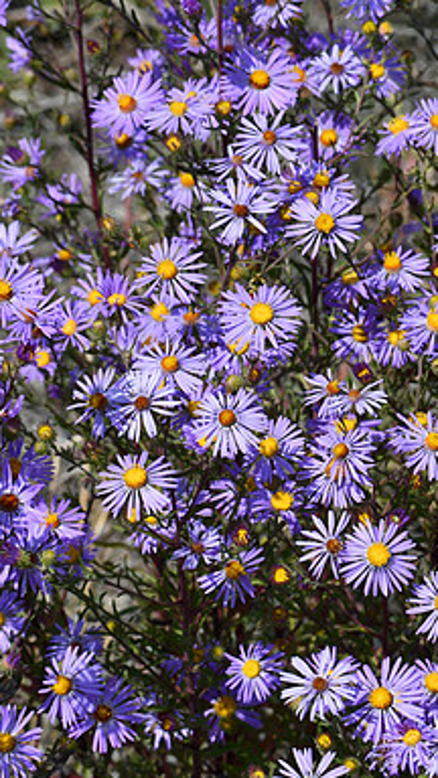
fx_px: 3427
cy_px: 390
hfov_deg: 7.3
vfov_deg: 13.0
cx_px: 438
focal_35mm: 166
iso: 100
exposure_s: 1/400
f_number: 10
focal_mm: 70
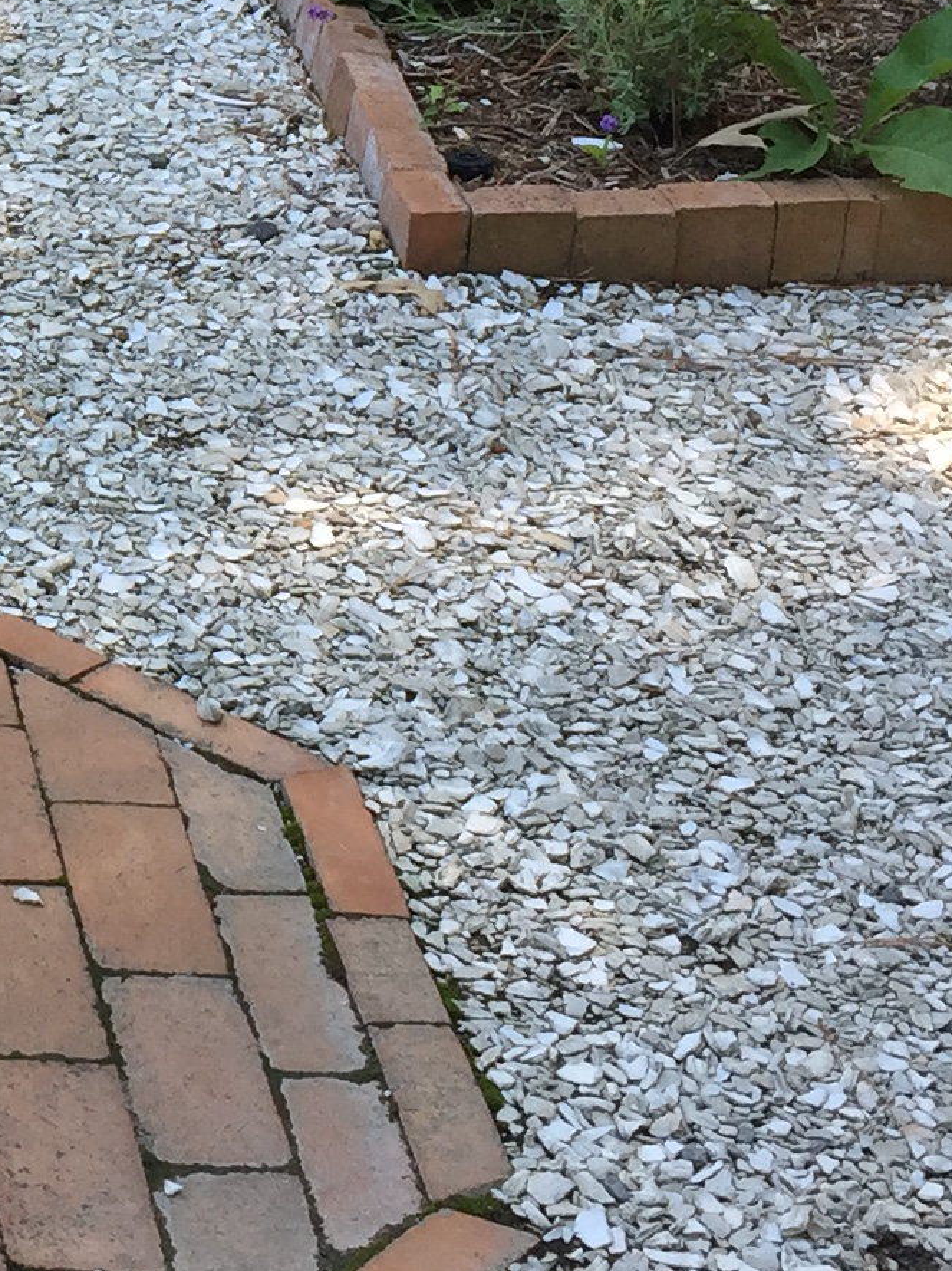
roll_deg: -0.3
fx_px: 3926
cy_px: 24
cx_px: -431
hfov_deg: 13.1
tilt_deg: -19.8
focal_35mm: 107
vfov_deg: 18.0
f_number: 2.2
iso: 32
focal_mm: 4.15
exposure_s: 1/206
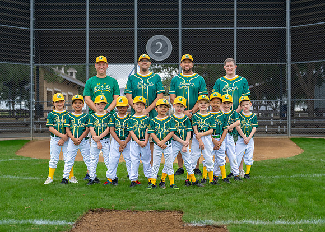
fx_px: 523
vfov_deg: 25.0
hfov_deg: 34.5
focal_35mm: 57
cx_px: 162
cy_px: 124
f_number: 2.5
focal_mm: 50
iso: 320
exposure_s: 1/1000
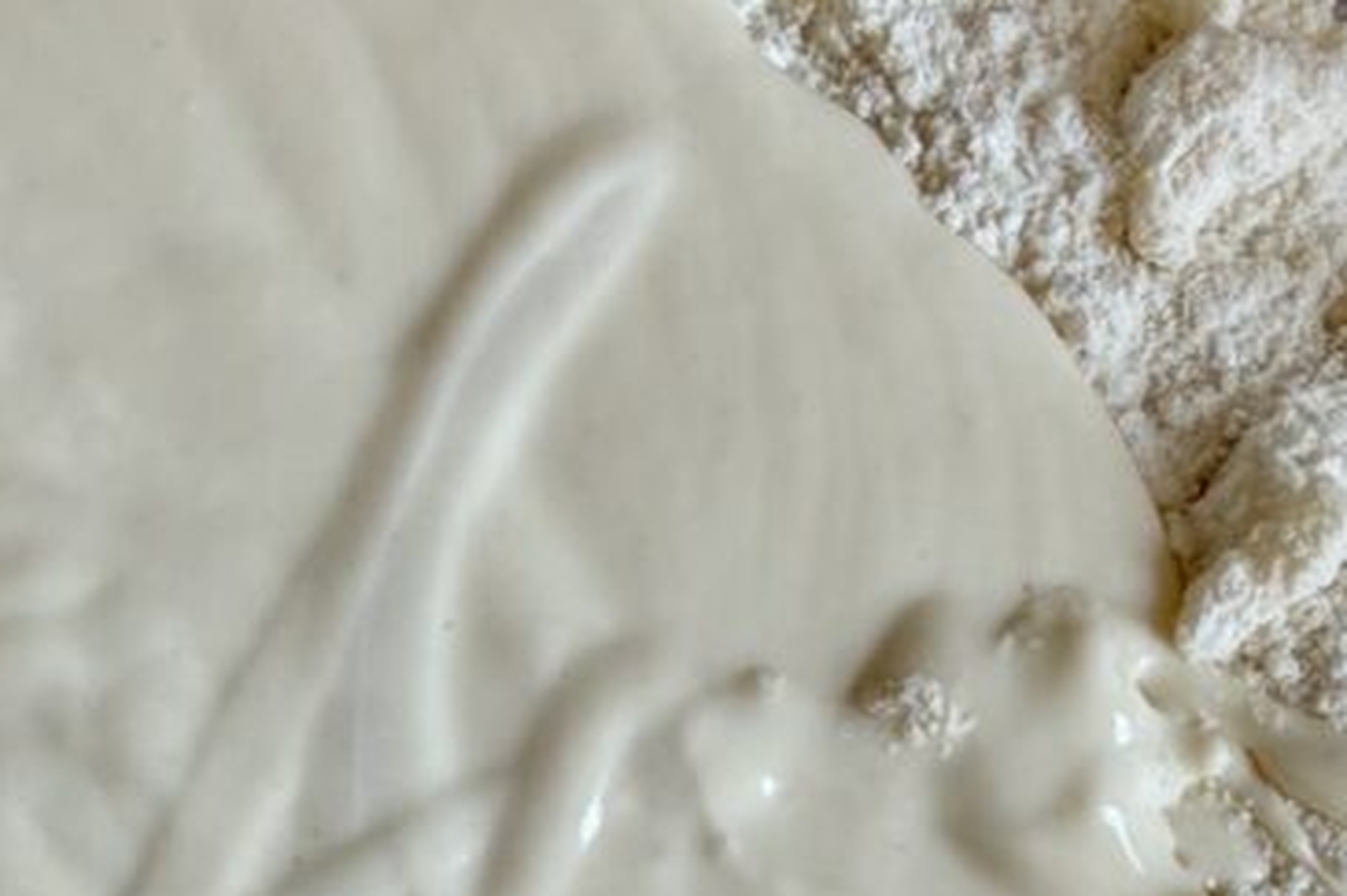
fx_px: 2618
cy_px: 973
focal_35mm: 70
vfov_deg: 18.7
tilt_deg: -86.4
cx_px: 343
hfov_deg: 28.4
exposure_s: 1/99
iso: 40
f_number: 2.2
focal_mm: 2.22
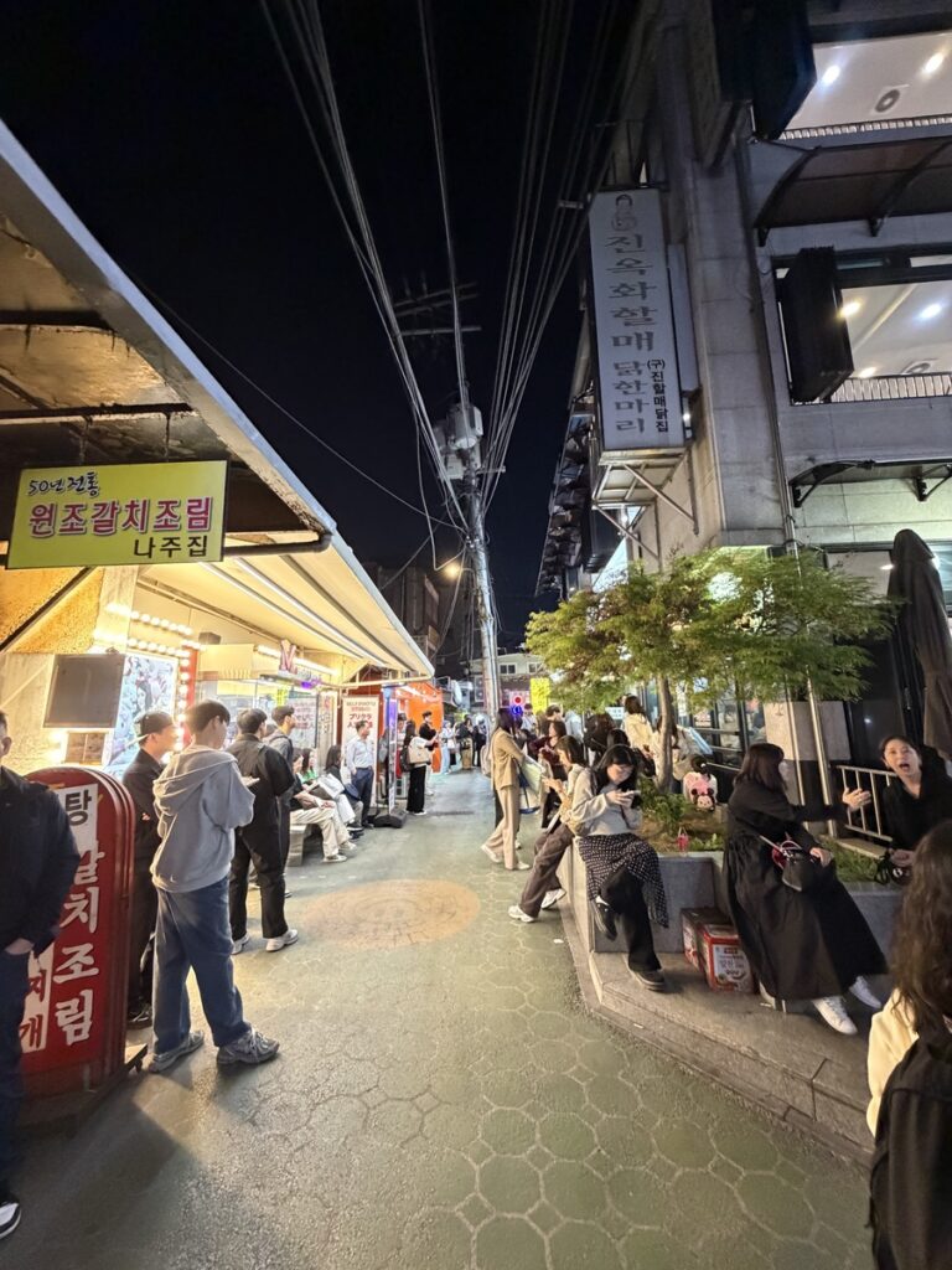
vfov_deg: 102.1
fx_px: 513
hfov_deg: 85.7
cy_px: 635
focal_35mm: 14
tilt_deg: +8.8
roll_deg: +2.6
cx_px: 476
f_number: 2.2
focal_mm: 2.22
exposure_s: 1/60
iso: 800
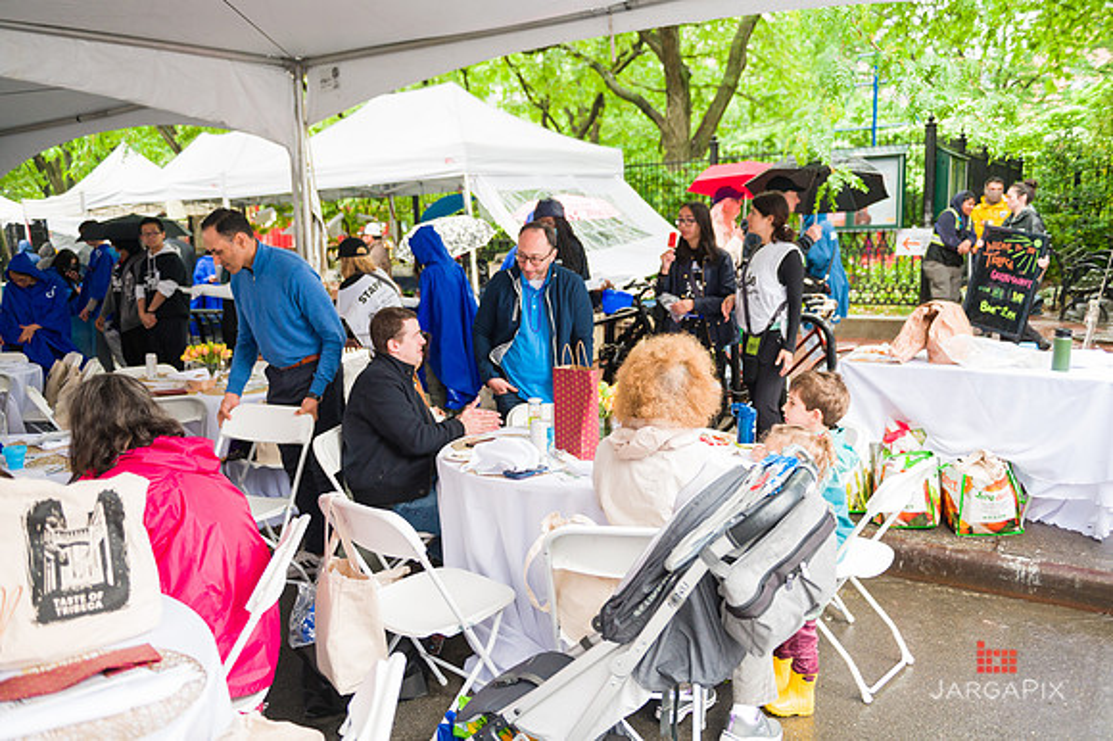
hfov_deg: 65.5
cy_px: 370
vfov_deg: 46.4
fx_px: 865
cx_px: 556
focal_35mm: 28
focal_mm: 28
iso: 1000
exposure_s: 1/400
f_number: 3.2
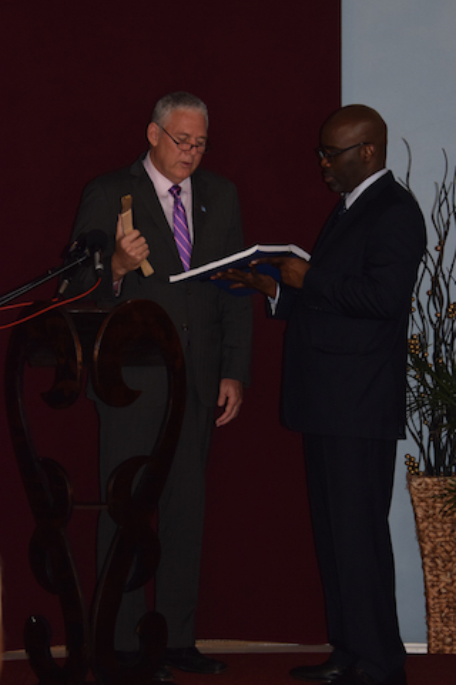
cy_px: 342
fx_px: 2707
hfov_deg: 9.6
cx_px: 228
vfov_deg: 14.4
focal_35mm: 142
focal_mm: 95
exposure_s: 1/200
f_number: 9
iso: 1250
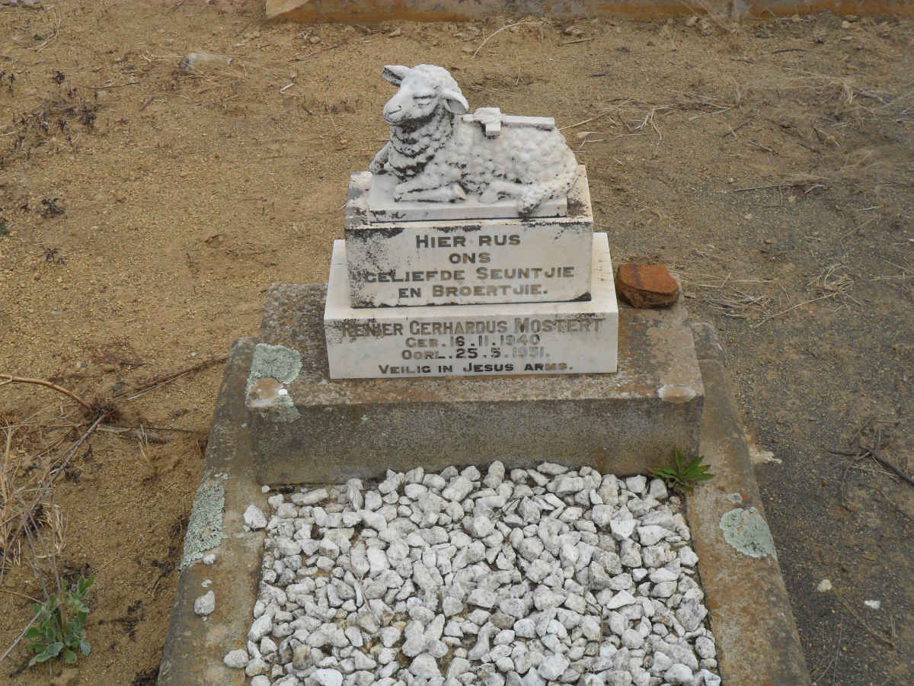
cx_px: 457
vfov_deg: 28.0
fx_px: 1373
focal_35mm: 52
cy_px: 343
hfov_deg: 36.8
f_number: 5
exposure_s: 1/350
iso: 100
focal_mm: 9.3
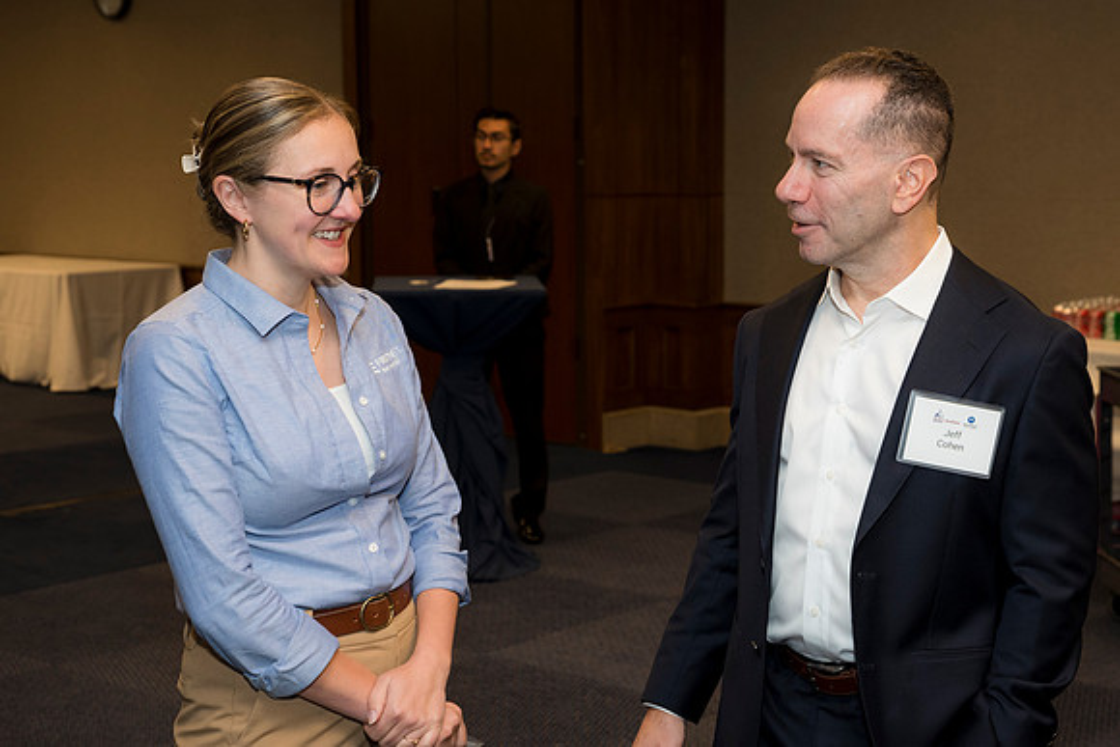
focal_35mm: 52
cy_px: 374
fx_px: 1618
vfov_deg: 26.0
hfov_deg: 38.2
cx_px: 560
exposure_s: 1/125
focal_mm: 52
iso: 800
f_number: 5
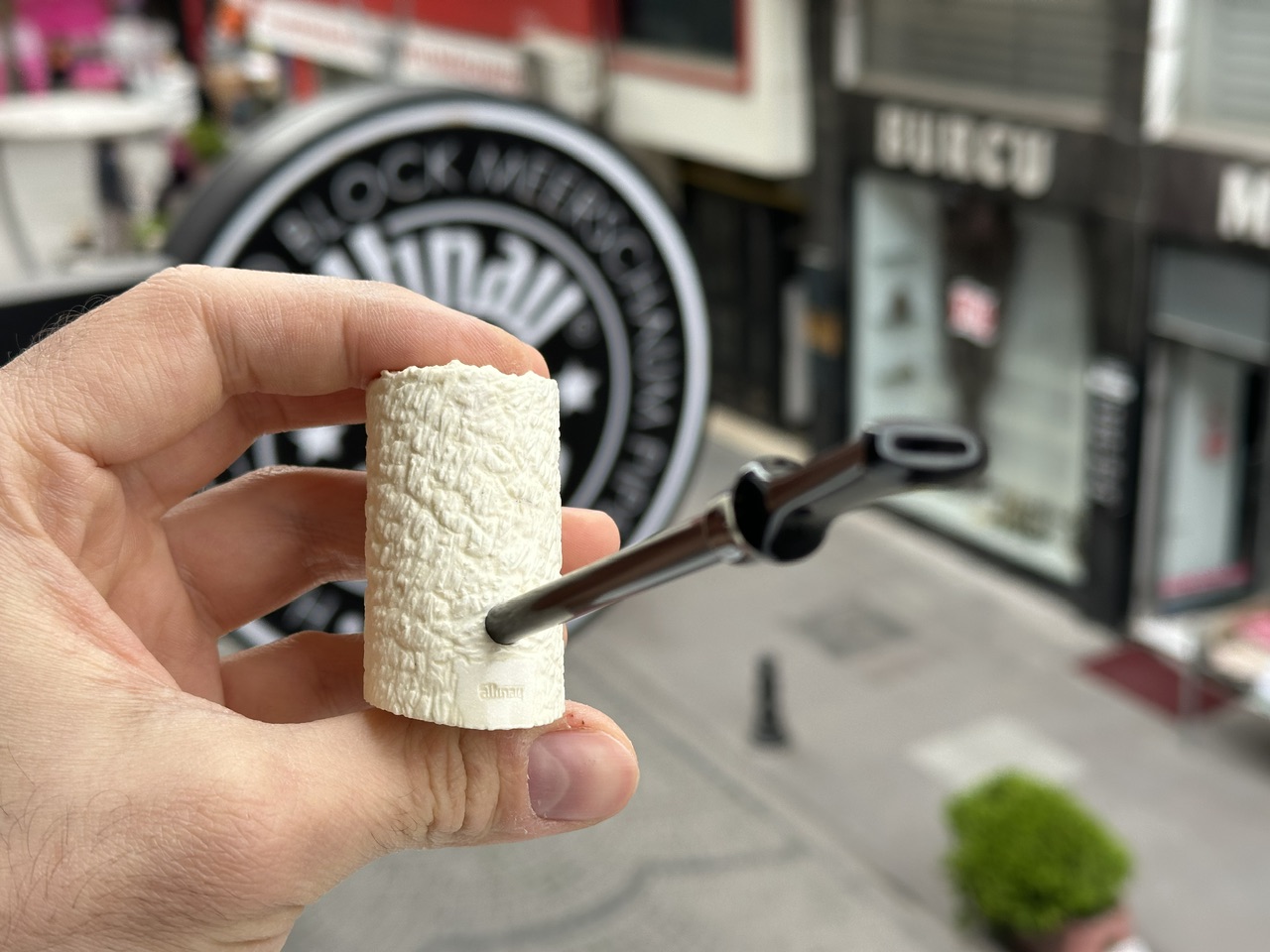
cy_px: 476
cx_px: 635
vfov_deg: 30.3
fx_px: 1761
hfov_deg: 39.7
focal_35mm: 48
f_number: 1.78
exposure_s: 1/911
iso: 64
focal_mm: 6.86
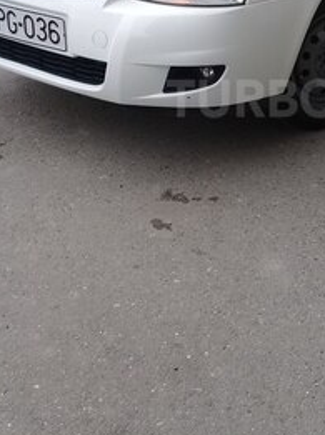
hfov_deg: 24.0
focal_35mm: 59
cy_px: 98
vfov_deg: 32.0
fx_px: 740
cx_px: 295
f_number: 2.2
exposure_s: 1/173
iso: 50
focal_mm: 3.3
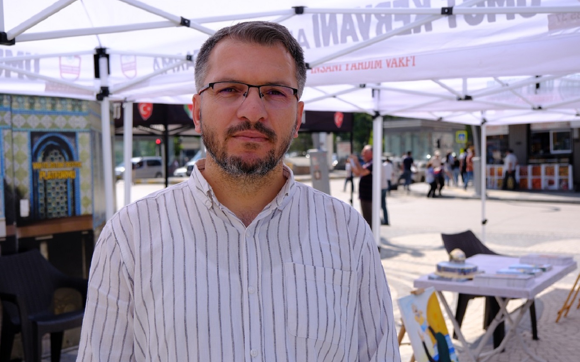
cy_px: 181
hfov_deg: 49.3
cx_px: 291
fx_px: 632
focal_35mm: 40
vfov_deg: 32.0
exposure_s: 1/2000
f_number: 4
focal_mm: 26
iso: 400
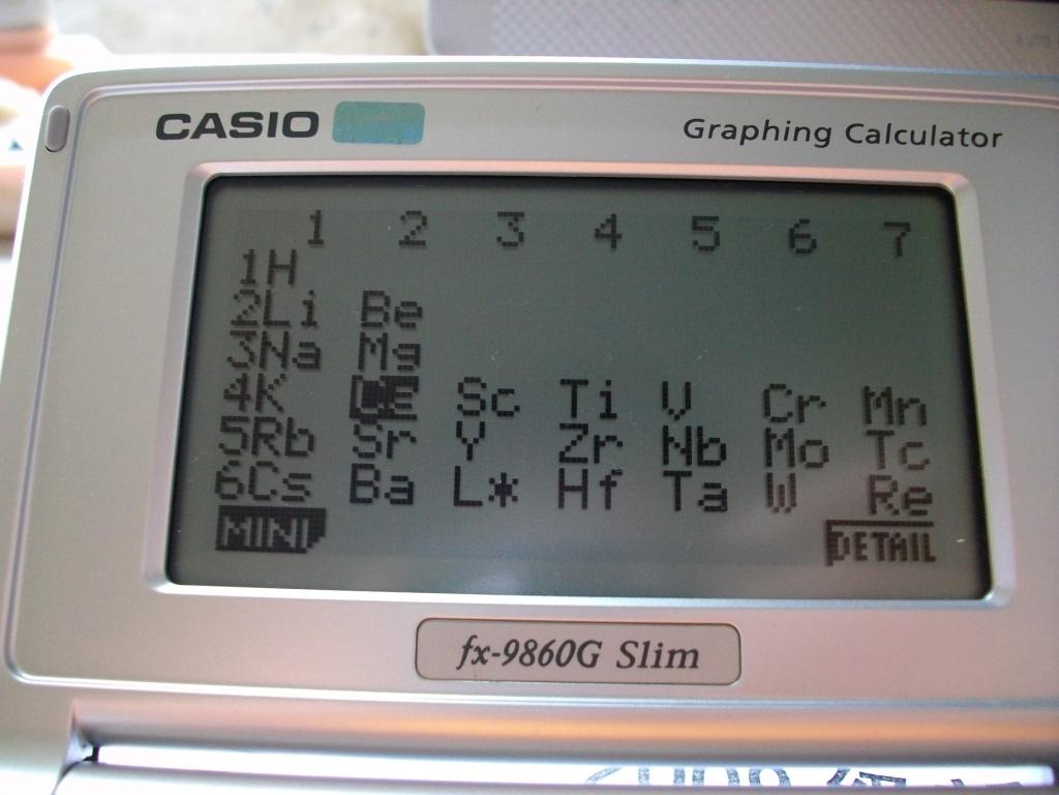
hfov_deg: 56.8
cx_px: 530
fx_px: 979
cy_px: 398
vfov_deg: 44.2
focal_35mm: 32
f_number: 2.9
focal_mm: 5.7
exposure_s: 1/27.3
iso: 200
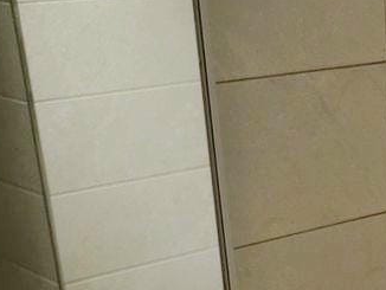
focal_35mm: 99
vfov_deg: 14.3
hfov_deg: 17.4
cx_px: 618
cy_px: 394
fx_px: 1105
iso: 4000
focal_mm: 28
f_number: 2.8
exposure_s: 1/160
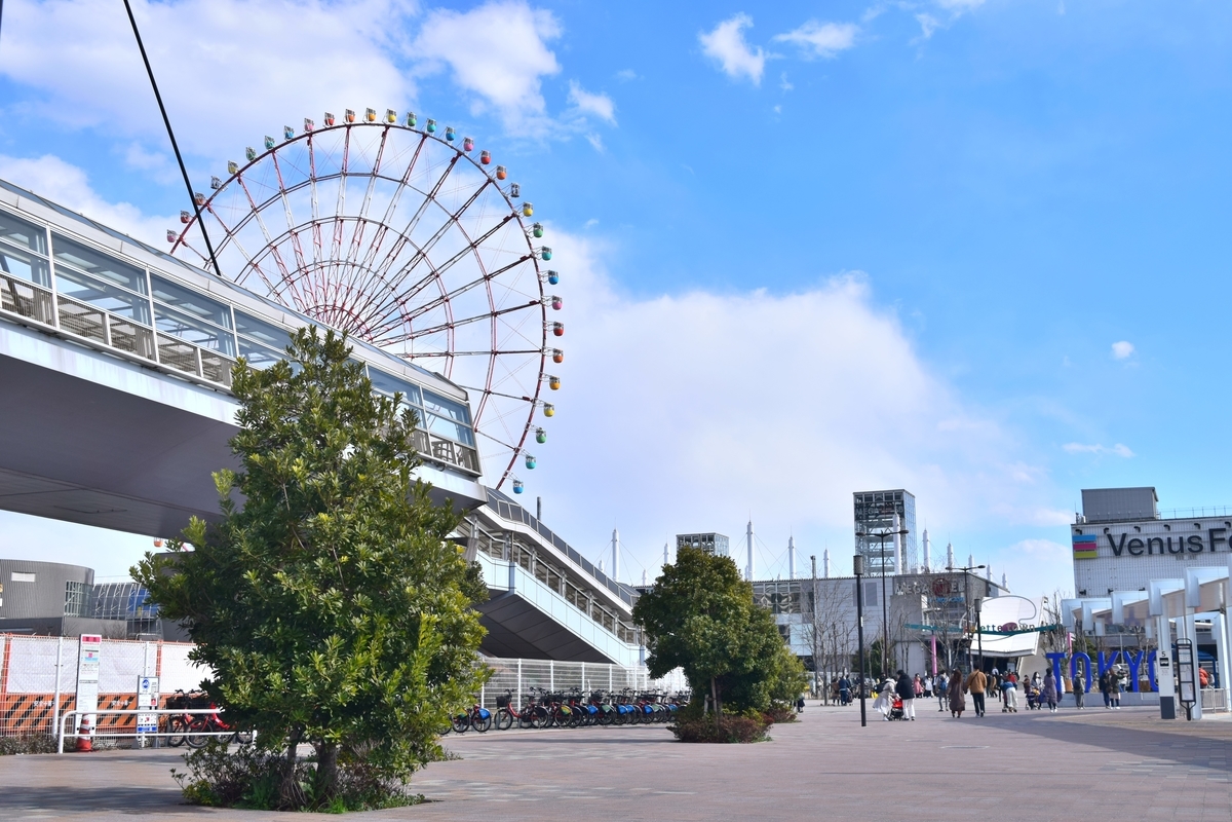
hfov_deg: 49.6
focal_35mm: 39
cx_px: 616
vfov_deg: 34.2
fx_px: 1335
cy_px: 411
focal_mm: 26
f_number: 6.3
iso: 100
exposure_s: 1/640
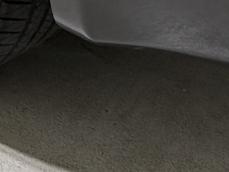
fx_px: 1271
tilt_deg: -14.6
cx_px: 124
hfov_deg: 10.3
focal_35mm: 192
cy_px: -456
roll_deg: -0.7
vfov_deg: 6.6
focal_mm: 6.76
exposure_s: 1/120
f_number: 1.78
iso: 250
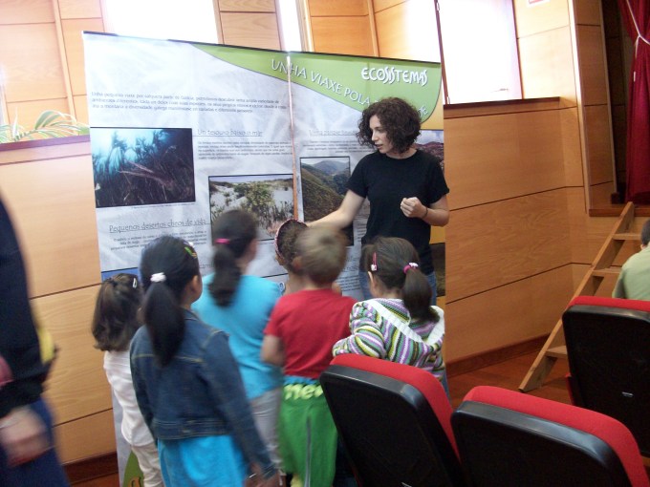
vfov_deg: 41.8
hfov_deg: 54.0
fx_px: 638
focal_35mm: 34
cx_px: 325
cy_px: 244
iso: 160
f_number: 2.8
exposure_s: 1/10.8
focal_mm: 5.7
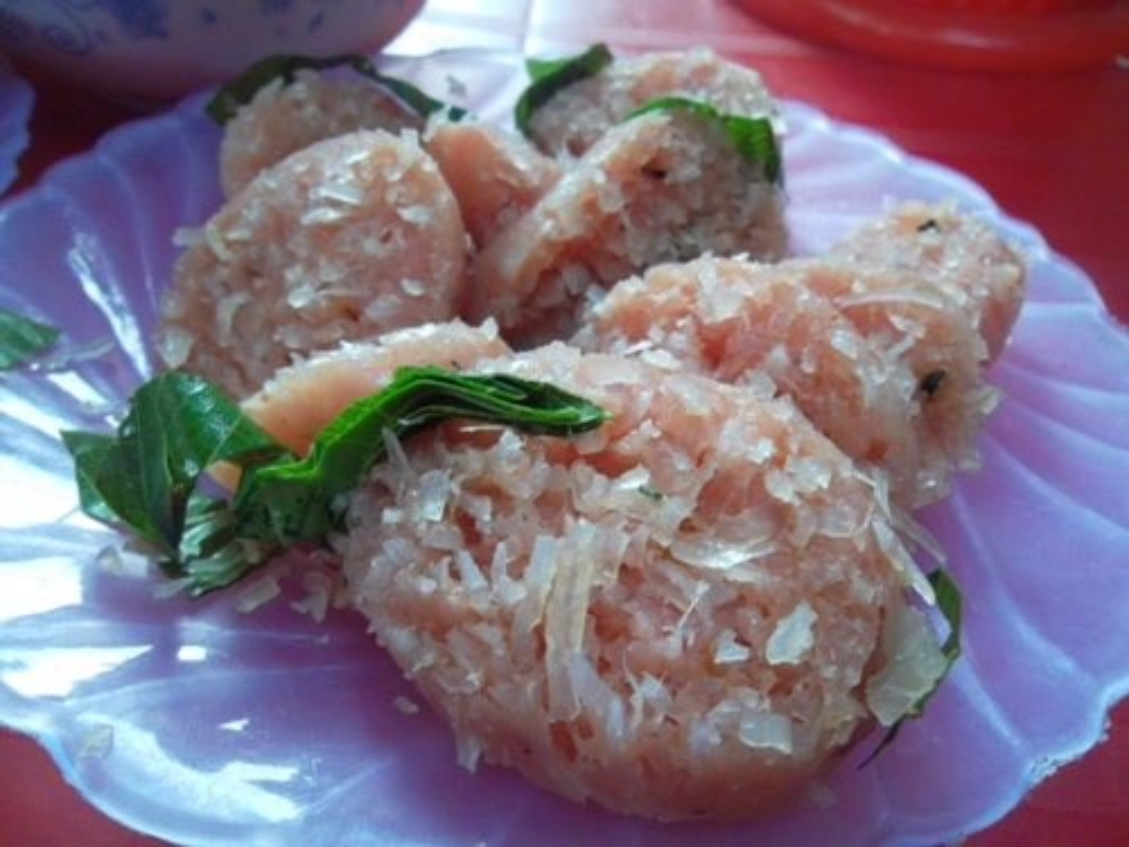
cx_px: 564
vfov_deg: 51.4
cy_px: 424
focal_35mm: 27
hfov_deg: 65.3
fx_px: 881
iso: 400
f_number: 3.5
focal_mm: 4.9
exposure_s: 1/15
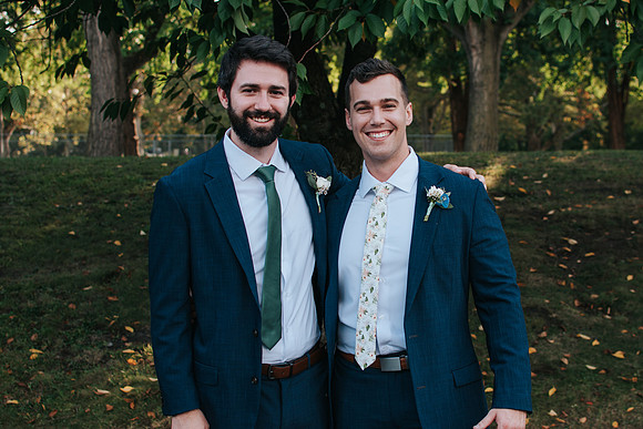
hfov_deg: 32.1
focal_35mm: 62
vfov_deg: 21.8
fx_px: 1116
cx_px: 375
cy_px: 229
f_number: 3.5
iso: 100
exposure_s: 1/250
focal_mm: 35
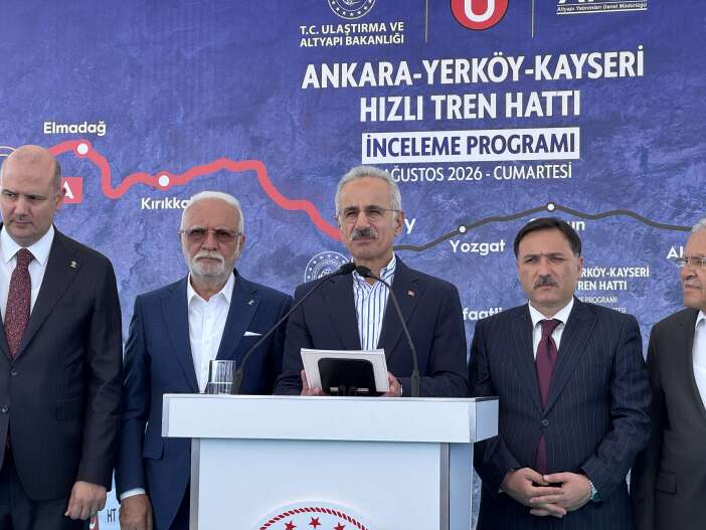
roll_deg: -0.5
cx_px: 353
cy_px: 265
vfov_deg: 19.1
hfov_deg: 25.3
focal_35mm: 77
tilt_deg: +4.7
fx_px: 1571
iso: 25
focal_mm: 9
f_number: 2.8
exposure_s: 1/152
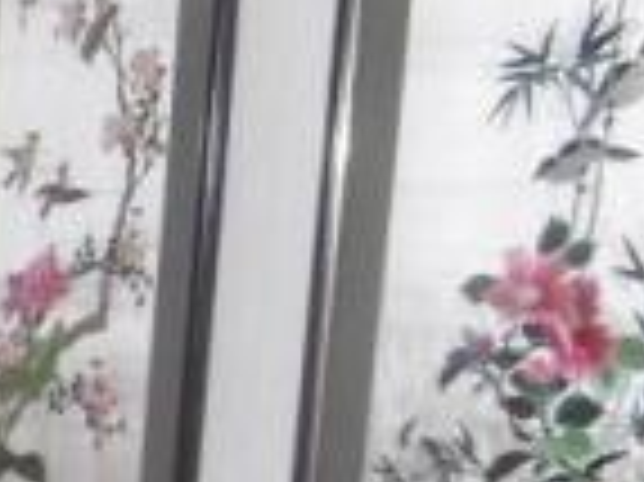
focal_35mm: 98
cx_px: -588
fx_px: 1822
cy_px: 462
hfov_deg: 16.2
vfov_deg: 14.9
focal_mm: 4.3
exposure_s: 1/125
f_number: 3.1
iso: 320
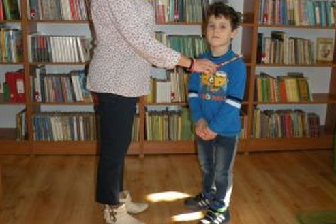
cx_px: 169
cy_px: 75
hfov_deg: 50.7
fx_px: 355
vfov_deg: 34.7
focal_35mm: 38
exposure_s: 1/41
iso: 64
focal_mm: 4.7
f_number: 2.8
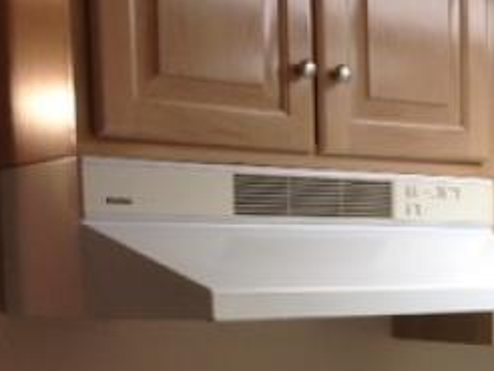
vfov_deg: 15.9
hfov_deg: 20.6
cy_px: 385
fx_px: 1300
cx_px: 528
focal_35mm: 91
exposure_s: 1/30
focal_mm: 4.28
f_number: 2.4
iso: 50
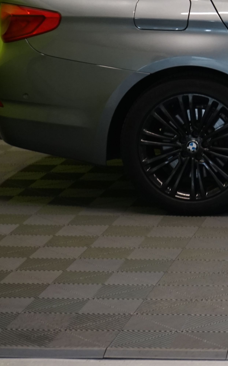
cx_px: 472
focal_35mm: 147
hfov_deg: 8.4
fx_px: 1462
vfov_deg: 14.1
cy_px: 30
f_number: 6.3
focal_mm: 48
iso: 1250
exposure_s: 1/30
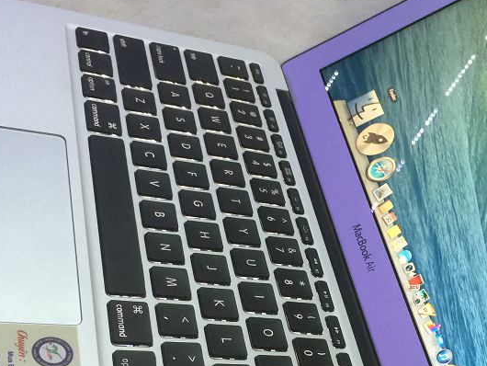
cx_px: 311
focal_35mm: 56
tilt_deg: -46.1
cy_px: 332
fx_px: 788
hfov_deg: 34.1
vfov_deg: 25.3
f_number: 2.2
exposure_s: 1/17
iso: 64
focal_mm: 4.15
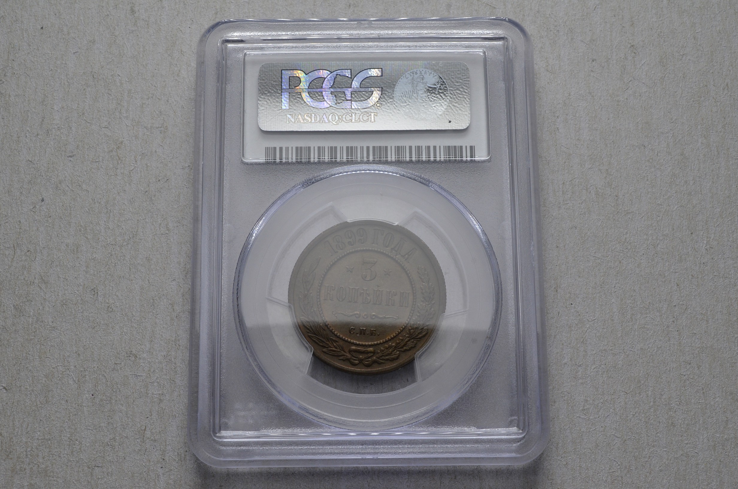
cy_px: 244
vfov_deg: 26.4
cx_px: 369
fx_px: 1043
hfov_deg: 39.0
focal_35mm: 51
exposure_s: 1/250
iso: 400
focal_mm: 34
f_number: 14
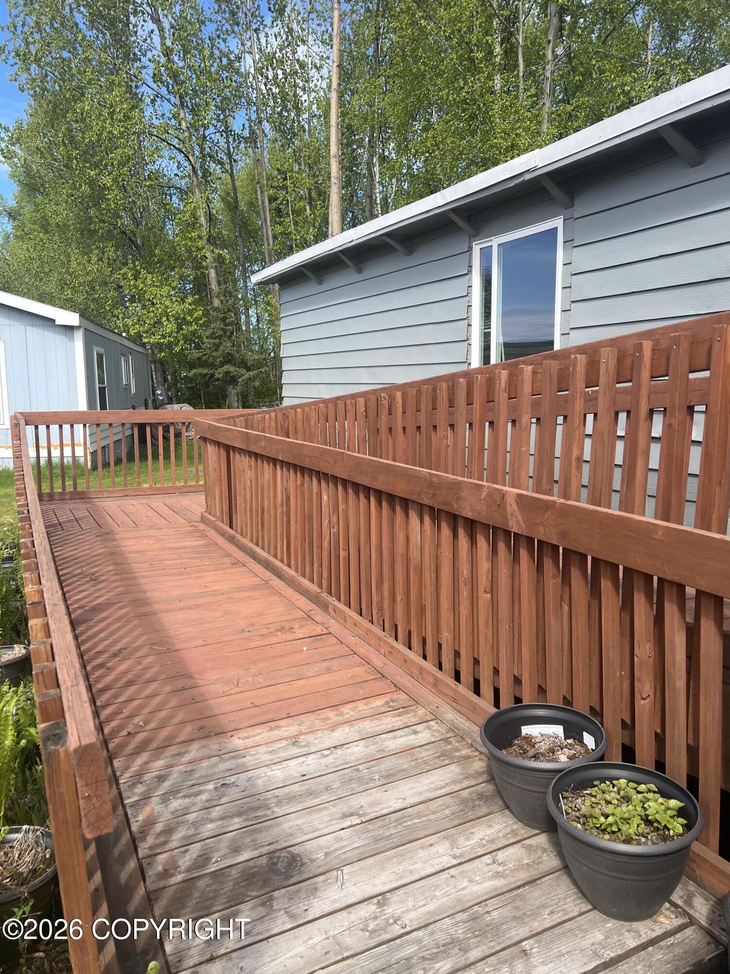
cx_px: 365
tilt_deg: -9.1
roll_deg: -1.3
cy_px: 487
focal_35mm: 26
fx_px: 731
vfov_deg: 67.3
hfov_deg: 53.1
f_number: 1.5
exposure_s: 1/1808
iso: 50
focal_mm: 5.7
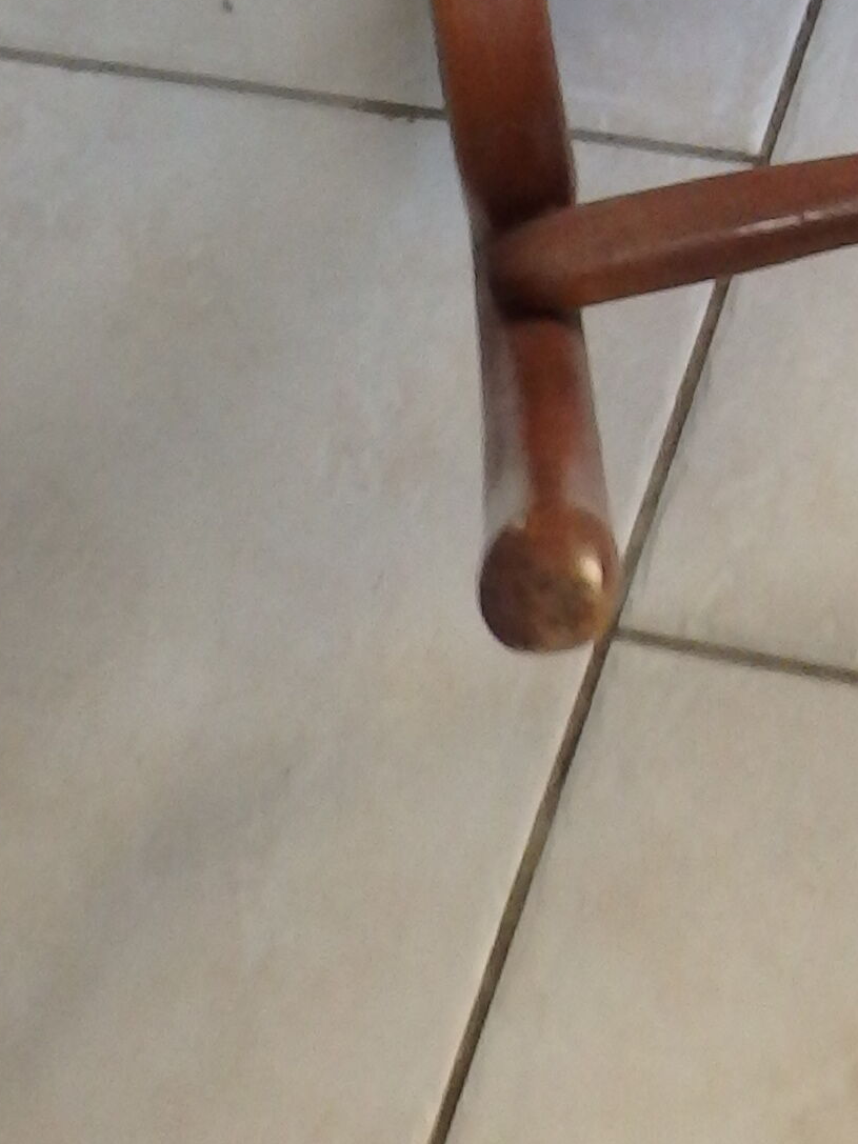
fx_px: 3504
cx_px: 944
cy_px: -1245
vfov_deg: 14.7
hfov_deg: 13.7
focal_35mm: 106
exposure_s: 1/30
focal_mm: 4.5
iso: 250
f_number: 3
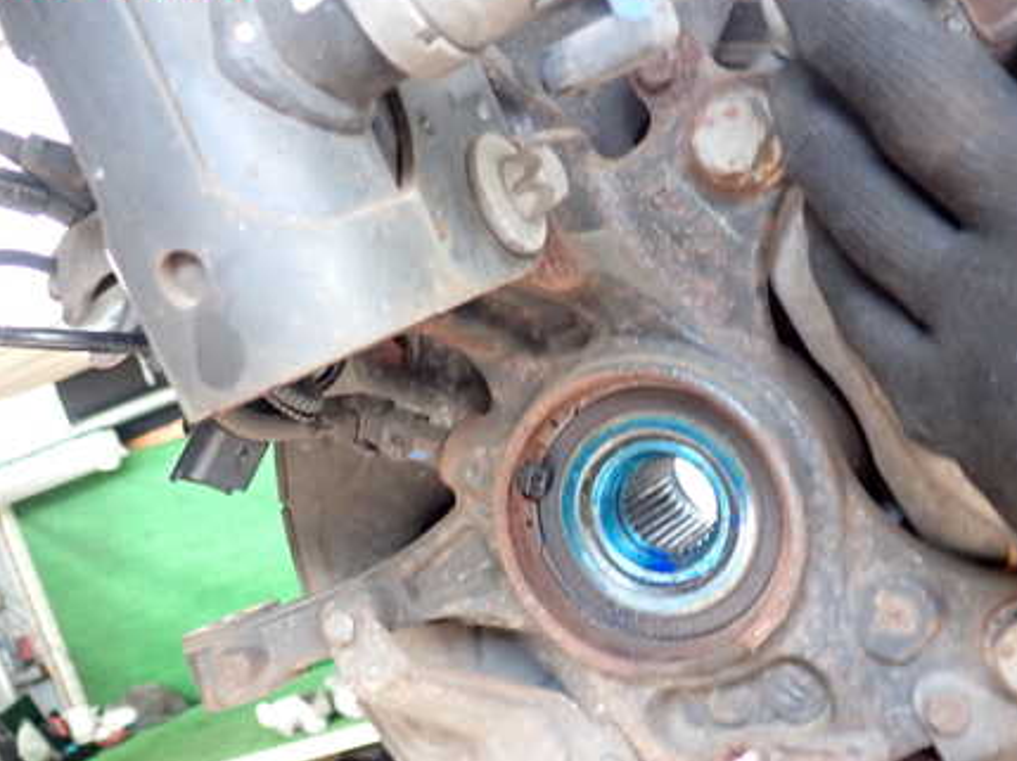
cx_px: 514
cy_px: 479
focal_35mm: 42
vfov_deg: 34.1
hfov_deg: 44.8
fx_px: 1233
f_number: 2.3
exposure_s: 1/30
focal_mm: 5.4
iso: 200
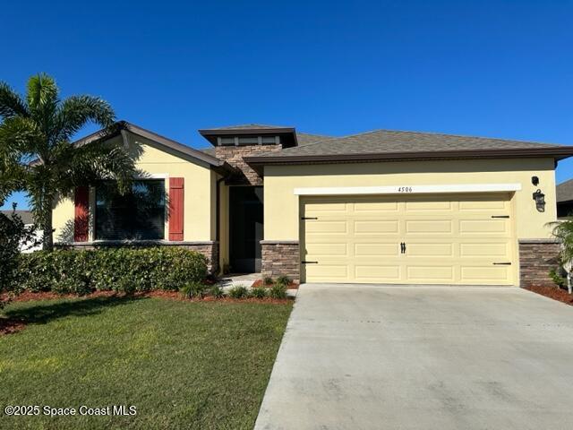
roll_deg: -0.3
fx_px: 397
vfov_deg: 56.8
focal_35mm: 24
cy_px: 215
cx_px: 286
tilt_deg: +3.2
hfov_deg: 71.6
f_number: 1.78
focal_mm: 6.86
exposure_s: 1/9709
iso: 80
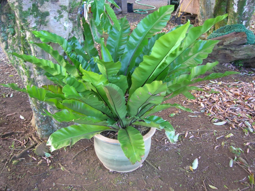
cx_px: 128
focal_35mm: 36
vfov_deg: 39.7
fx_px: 265
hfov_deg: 51.4
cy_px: 96
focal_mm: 6
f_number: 2.9
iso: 50
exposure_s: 1/8.6
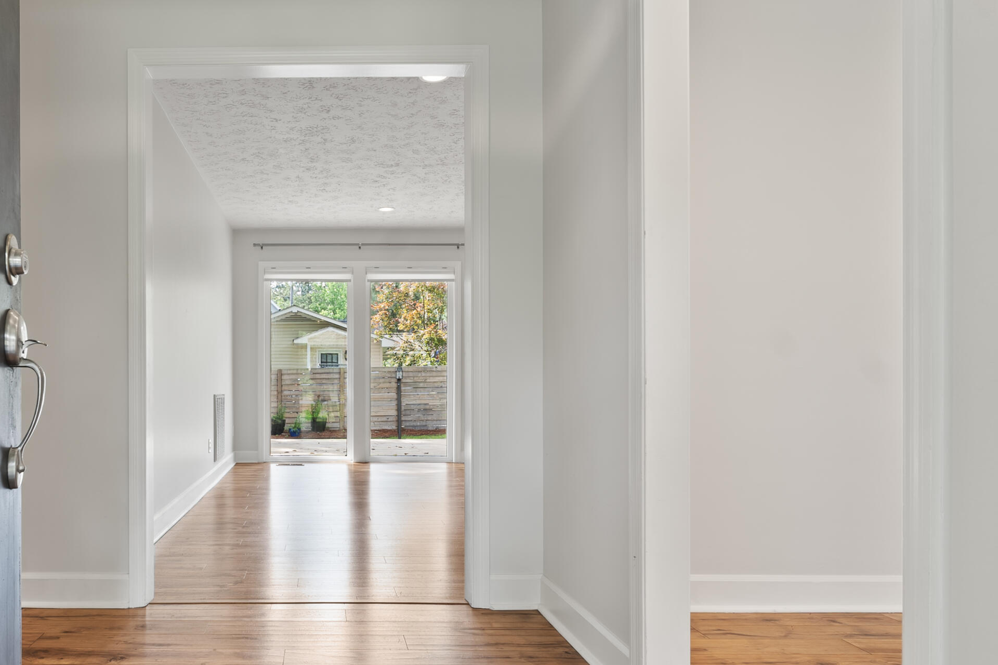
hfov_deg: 69.0
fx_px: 693
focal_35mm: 25
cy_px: 382
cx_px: 314
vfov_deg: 51.1
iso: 50
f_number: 8
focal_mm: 11
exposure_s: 1.3
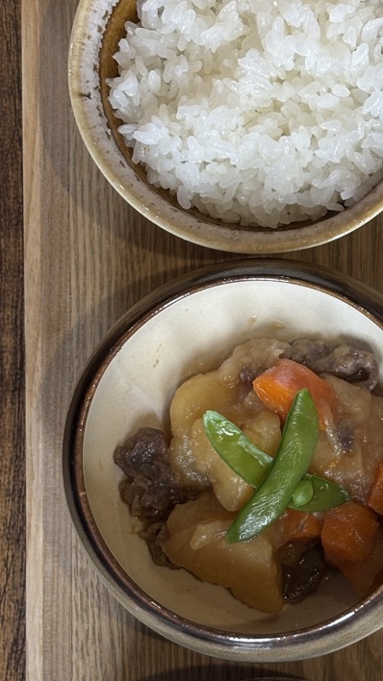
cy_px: 473
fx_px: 2023
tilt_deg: -87.9
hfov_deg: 10.6
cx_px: 497
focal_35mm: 112
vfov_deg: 19.0
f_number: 1.6
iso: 64
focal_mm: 5.96
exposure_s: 1/60
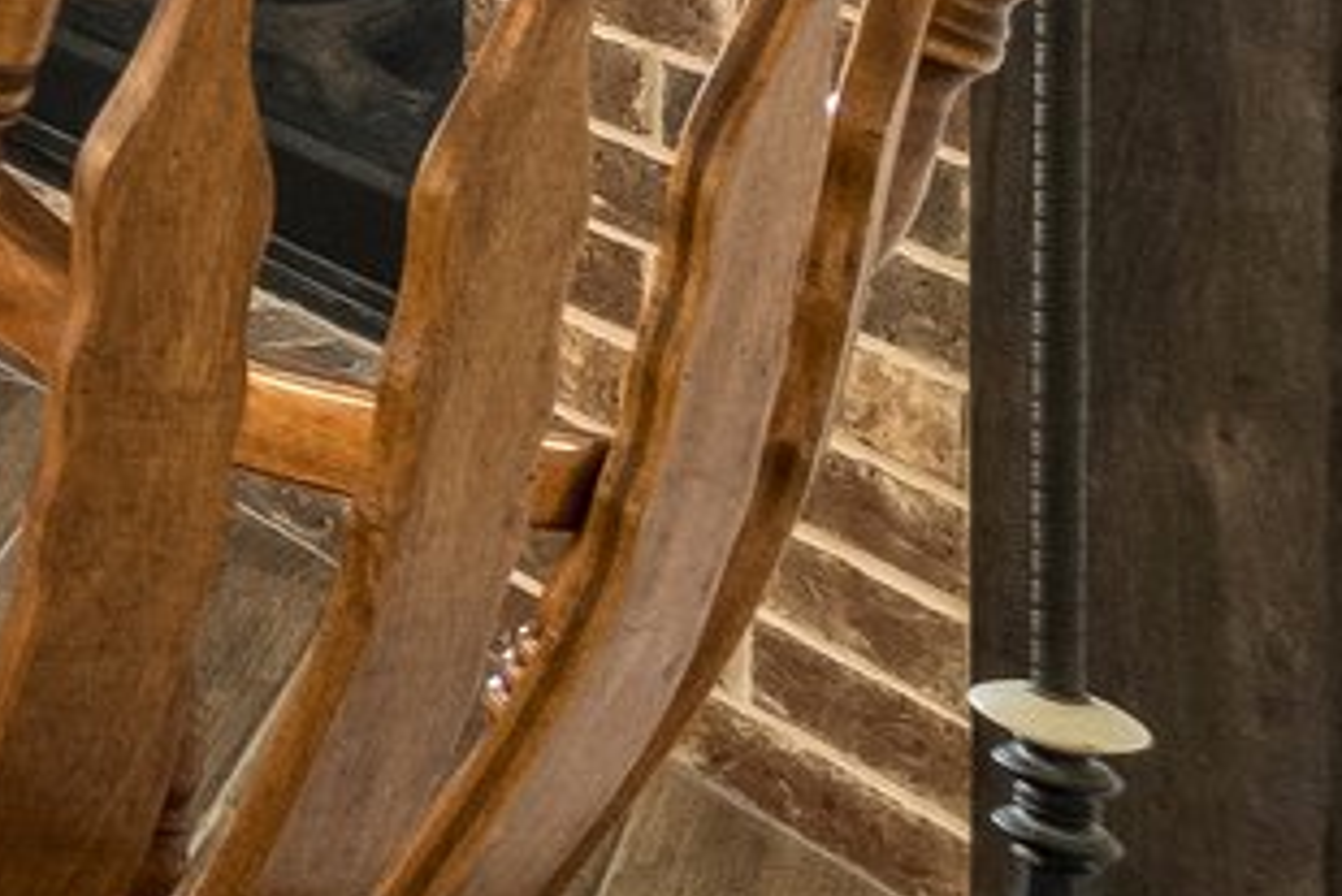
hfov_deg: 11.6
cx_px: -2632
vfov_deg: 11.8
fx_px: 3692
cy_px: -1084
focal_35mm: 99
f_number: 6.3
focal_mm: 10
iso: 200
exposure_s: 1/50
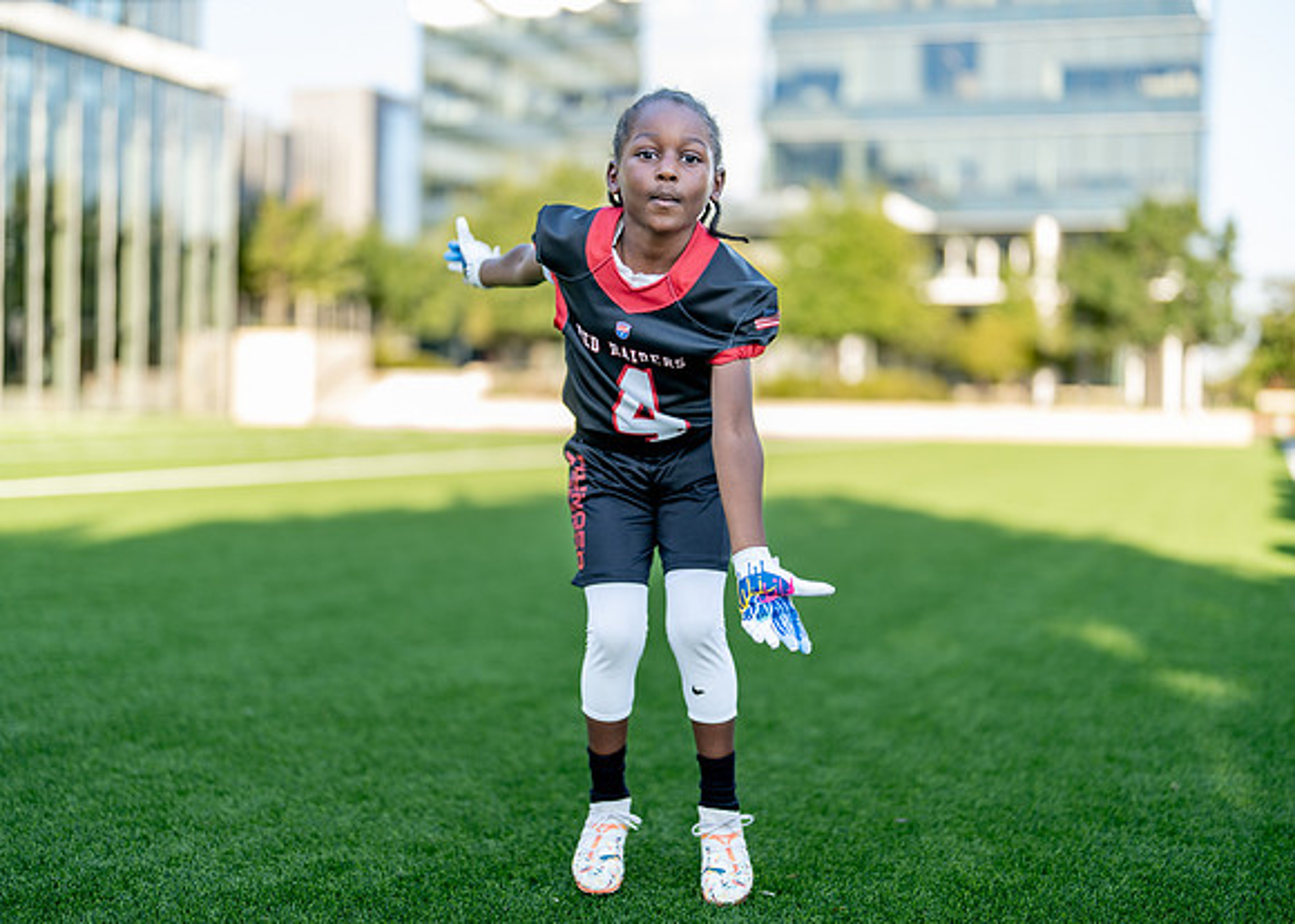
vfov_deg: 27.0
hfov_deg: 37.2
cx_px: 648
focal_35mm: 52
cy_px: 462
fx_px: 1926
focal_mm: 50
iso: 100
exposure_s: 1/1000
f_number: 1.2
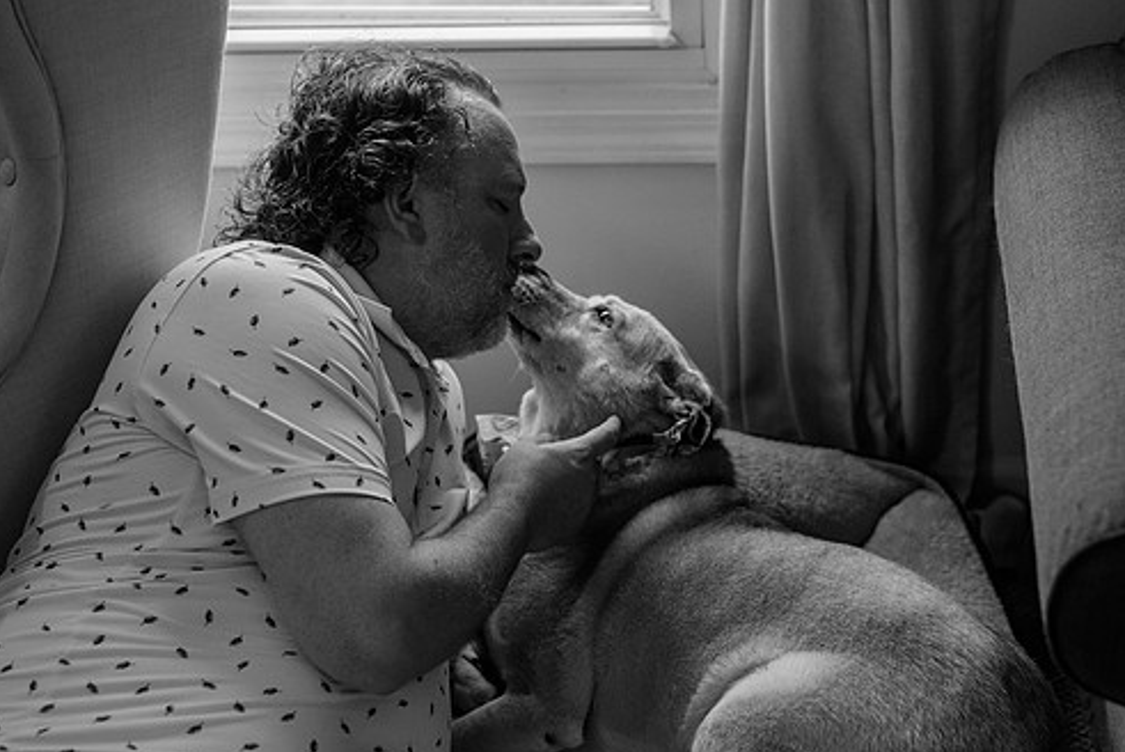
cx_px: 581
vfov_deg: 20.9
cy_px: 384
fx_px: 2032
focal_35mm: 65
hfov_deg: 30.9
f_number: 3.2
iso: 500
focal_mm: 50
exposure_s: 1/320
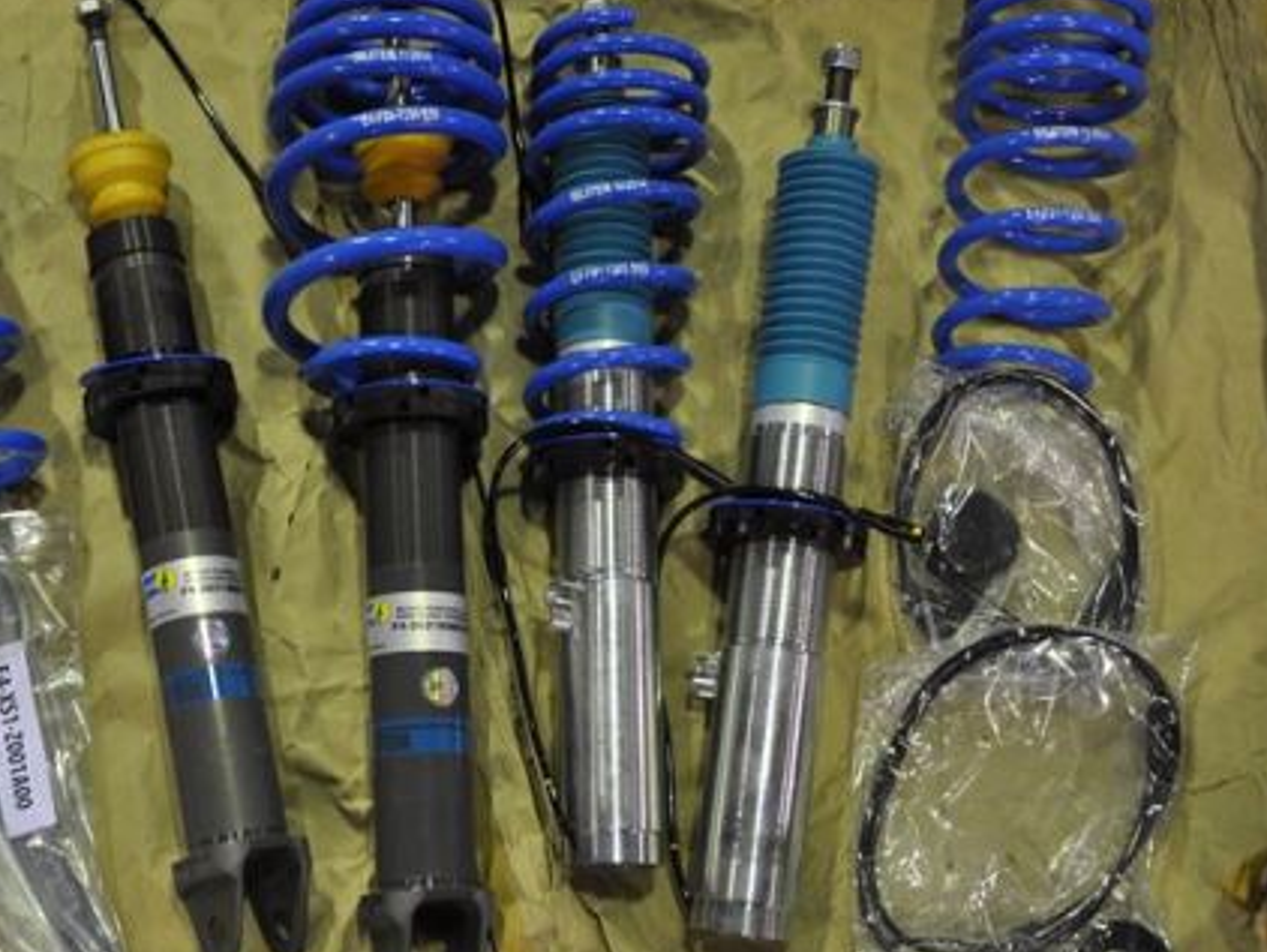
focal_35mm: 56
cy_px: 467
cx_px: 396
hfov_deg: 33.9
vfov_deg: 26.1
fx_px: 2051
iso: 400
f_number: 5
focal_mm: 28
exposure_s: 1/25
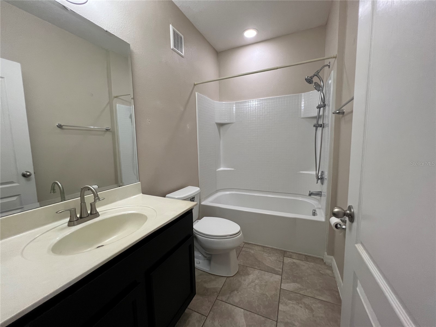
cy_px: 164
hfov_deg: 106.2
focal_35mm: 13
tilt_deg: -7.0
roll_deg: +1.7
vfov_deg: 89.9
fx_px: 164
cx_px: 218
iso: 250
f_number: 1.8
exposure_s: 1/120
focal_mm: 1.57
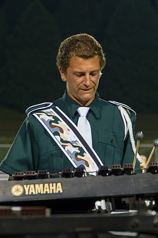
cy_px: 94
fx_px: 1474
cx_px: 86
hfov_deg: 6.1
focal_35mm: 223
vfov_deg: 9.2
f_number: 5.6
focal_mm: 120
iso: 4500
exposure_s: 1/160
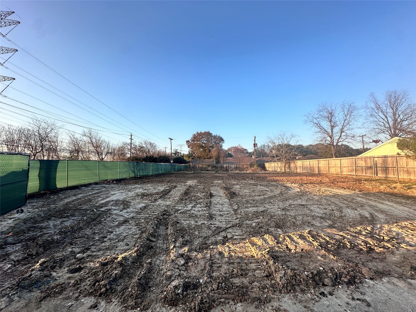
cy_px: 156
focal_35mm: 14
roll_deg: -0.2
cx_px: 208
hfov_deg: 102.1
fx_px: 168
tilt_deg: +3.6
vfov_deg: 85.7
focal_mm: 2.22
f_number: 2.2
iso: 40
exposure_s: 1/615
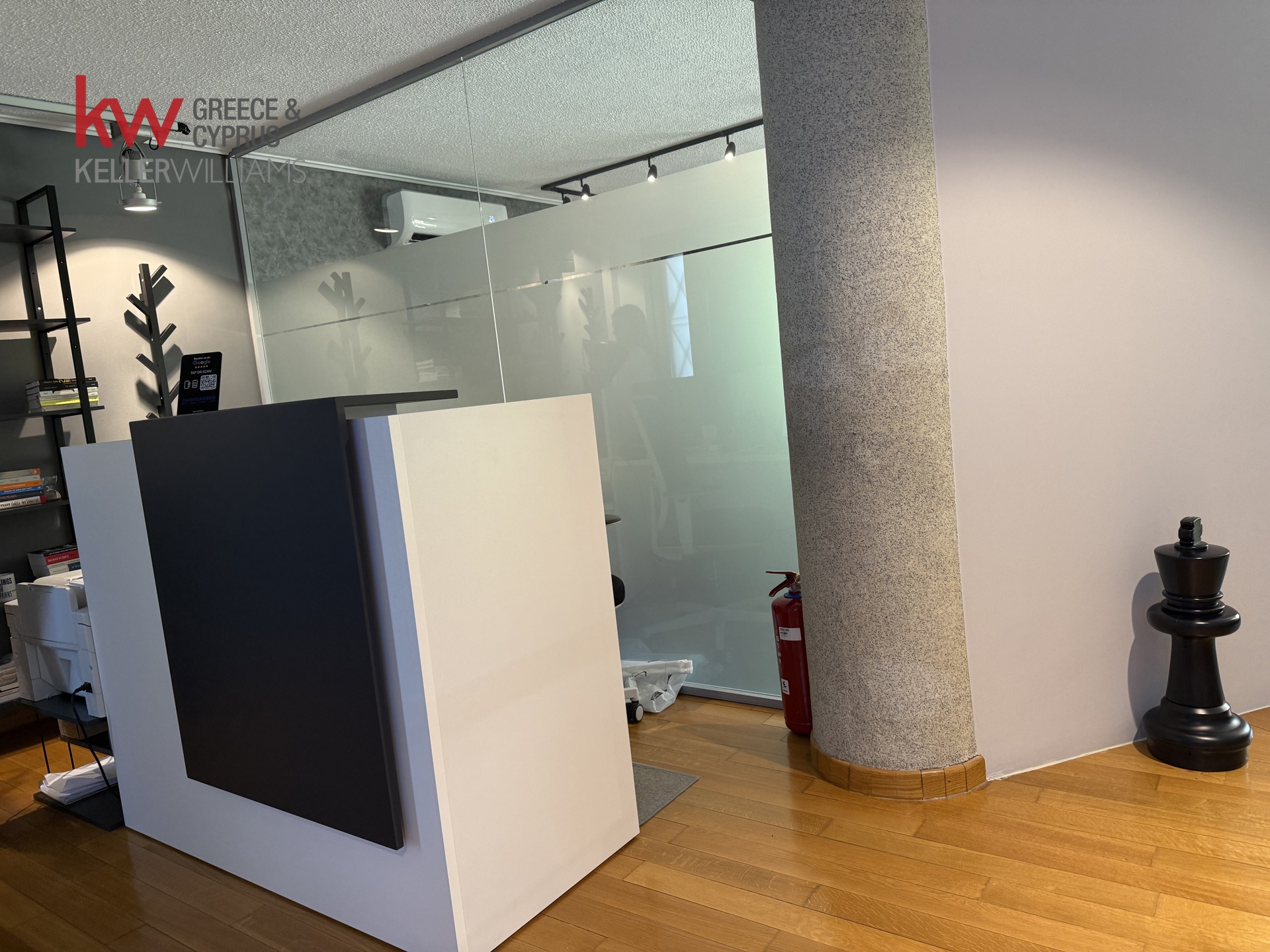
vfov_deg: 56.8
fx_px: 881
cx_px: 635
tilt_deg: -5.4
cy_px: 476
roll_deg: +5.0
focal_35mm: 24
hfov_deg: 71.6
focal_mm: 6.76
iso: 160
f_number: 1.78
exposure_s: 1/66
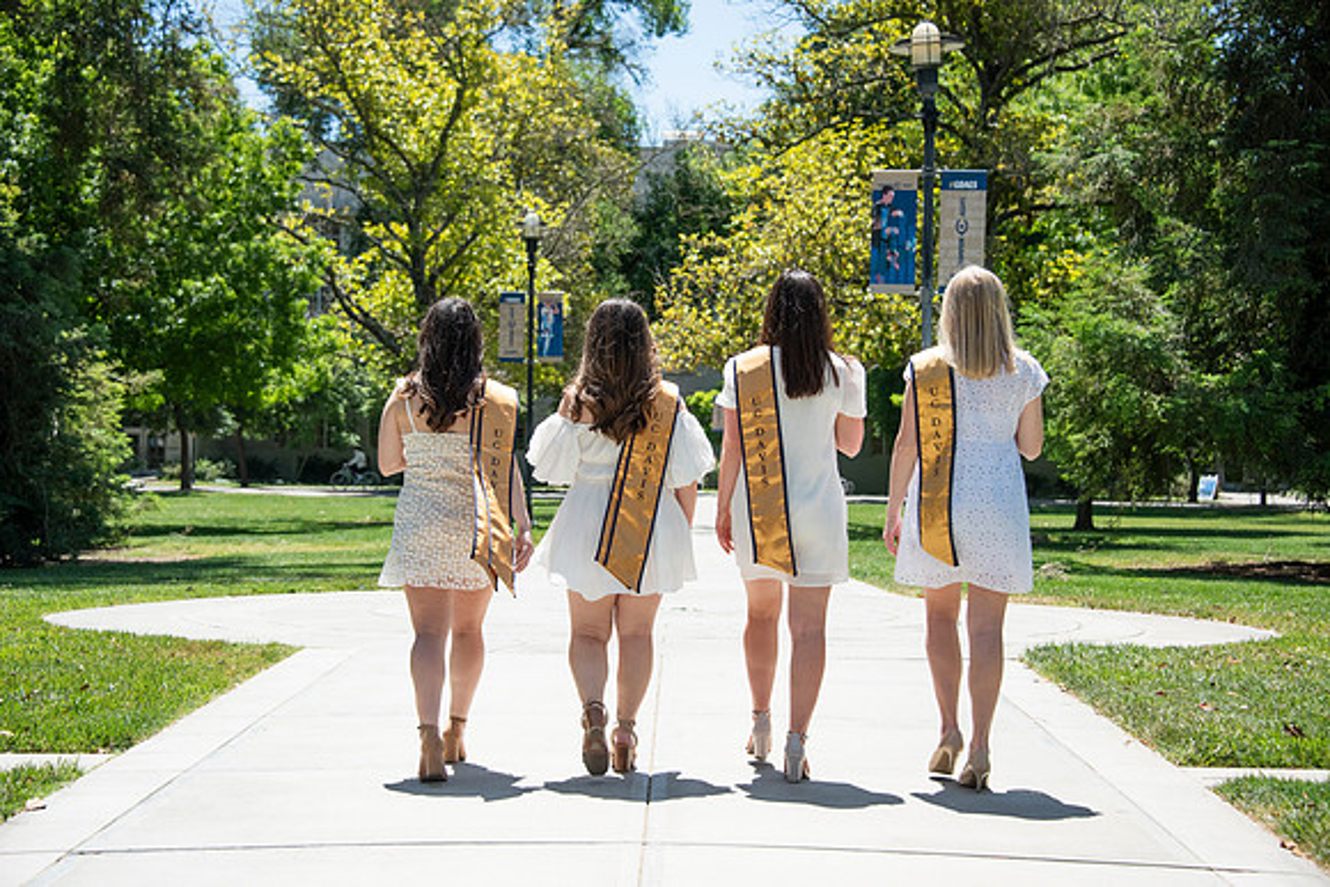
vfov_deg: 20.0
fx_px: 2513
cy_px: 444
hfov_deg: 29.6
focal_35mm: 68
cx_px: 665
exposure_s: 1/2500
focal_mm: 68
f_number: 5.6
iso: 500
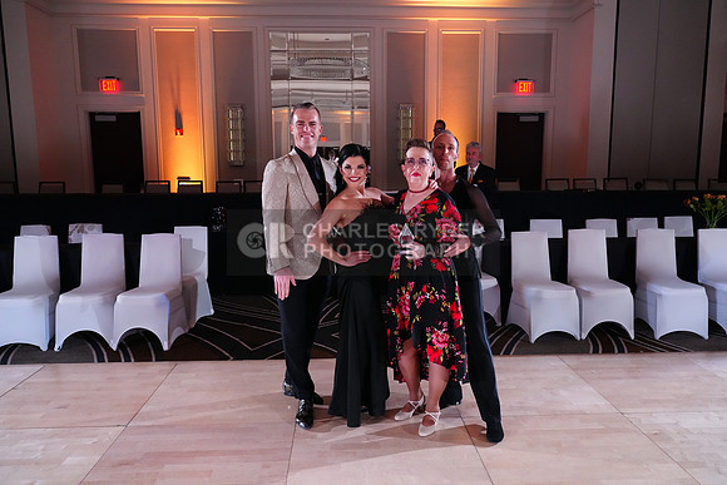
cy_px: 242
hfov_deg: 69.4
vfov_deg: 49.6
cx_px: 364
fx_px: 525
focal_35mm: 26
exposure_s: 1/200
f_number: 4
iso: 5000
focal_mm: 26
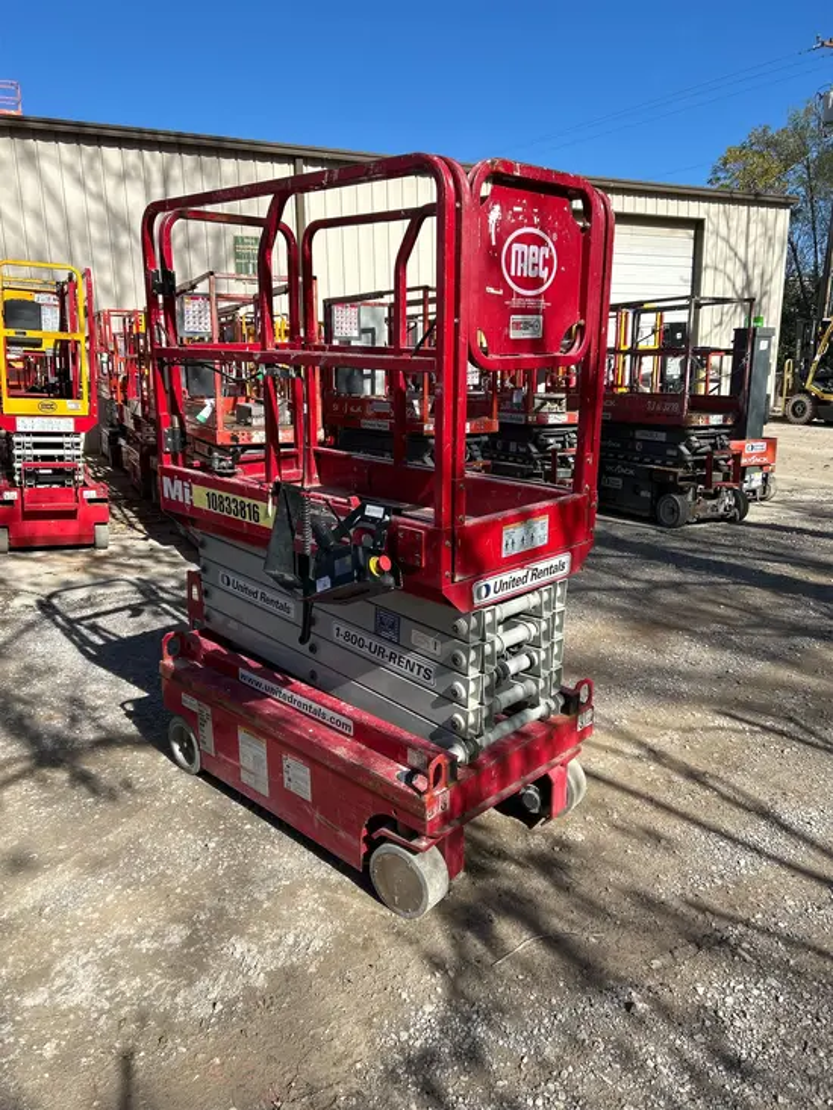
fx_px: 834
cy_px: 555
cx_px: 416
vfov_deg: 67.3
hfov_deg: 53.1
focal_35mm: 26
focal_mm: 5.7
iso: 50
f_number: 1.5
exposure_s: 1/3257
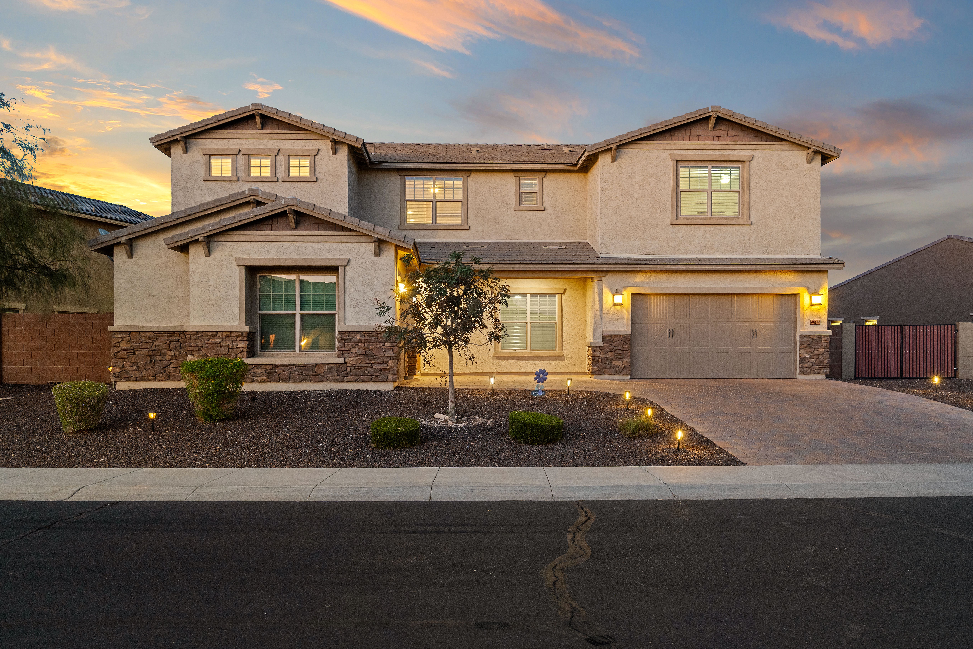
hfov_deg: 63.7
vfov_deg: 45.0
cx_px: 486
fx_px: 784
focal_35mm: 29
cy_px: 324
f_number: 8
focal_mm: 29
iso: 800
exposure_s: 1
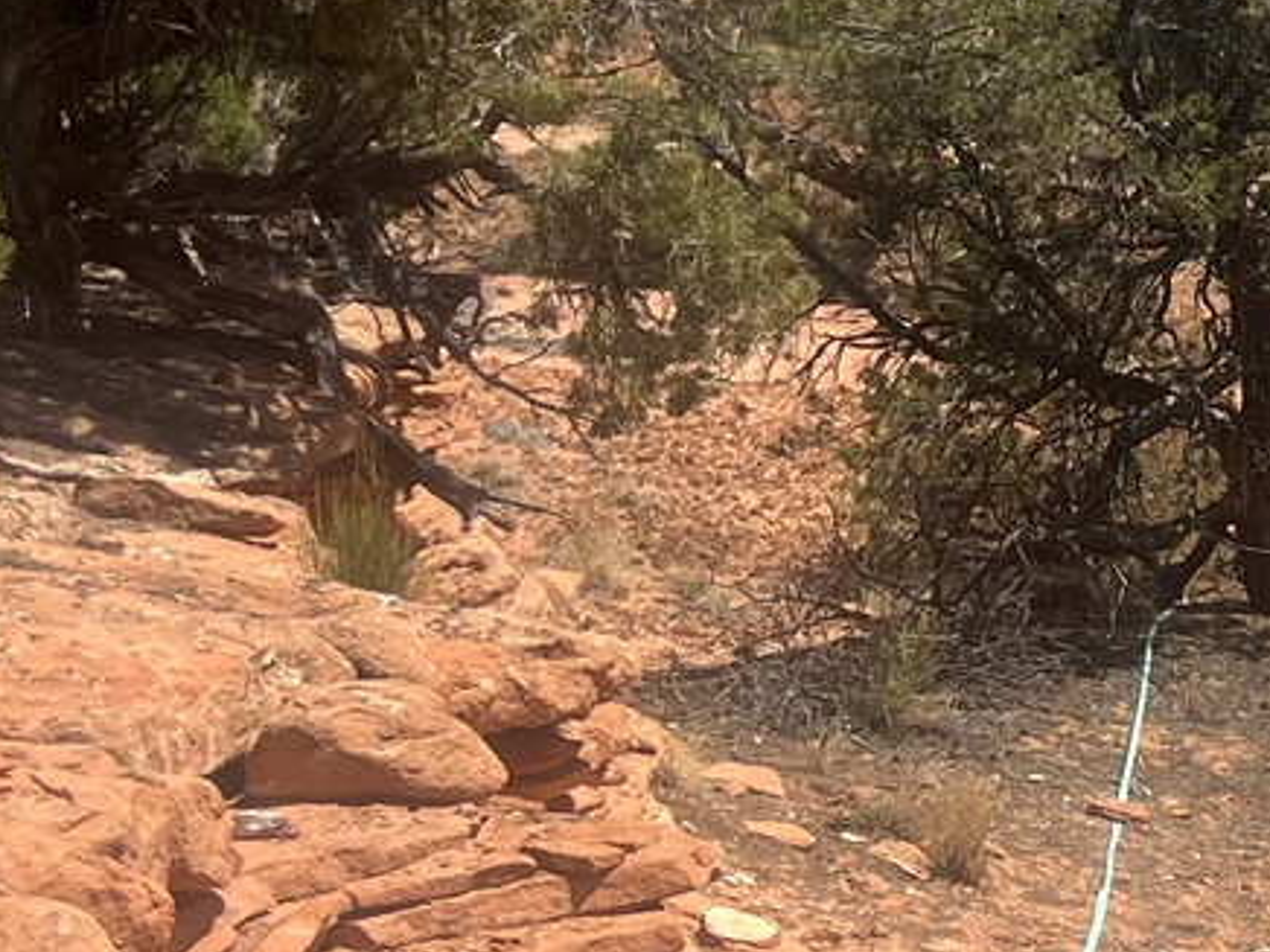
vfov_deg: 12.1
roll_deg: +2.5
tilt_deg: -11.8
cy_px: 751
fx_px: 4476
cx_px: 1992
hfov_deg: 14.8
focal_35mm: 122
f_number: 1.5
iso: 50
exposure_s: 1/5319
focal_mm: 5.7
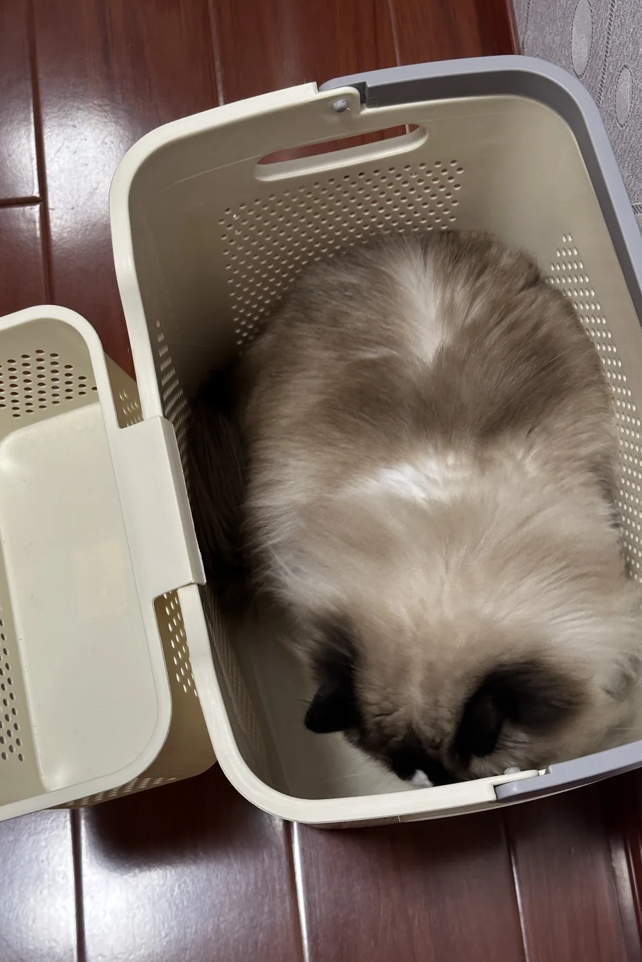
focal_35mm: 52
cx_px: 297
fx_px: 1390
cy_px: 482
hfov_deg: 26.0
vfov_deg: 38.2
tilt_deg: -73.0
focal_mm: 6.86
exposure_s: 1/33
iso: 250
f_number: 1.78
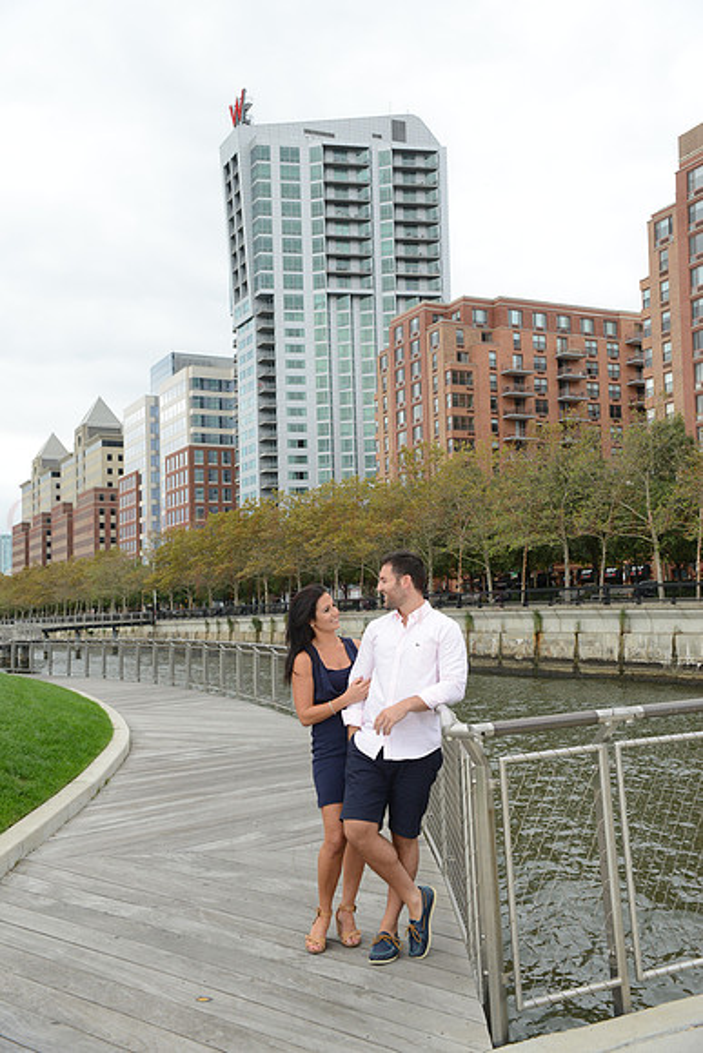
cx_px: 352
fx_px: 1112
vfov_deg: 50.7
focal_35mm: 38
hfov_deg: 35.1
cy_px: 526
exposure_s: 1/250
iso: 400
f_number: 10
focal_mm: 38
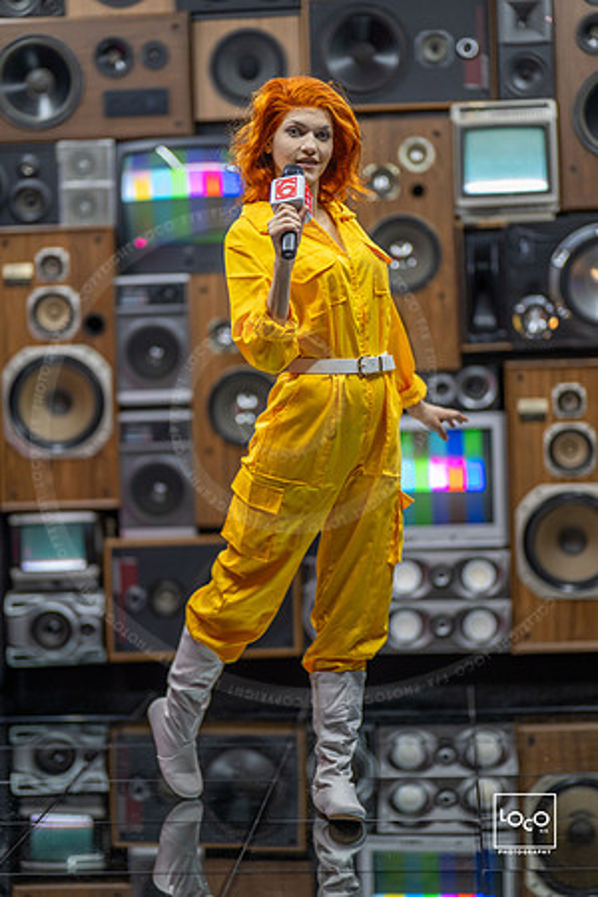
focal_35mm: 85
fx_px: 2118
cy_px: 448
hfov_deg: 16.1
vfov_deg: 23.9
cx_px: 299
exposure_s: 1/250
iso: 800
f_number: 1.2
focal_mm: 85
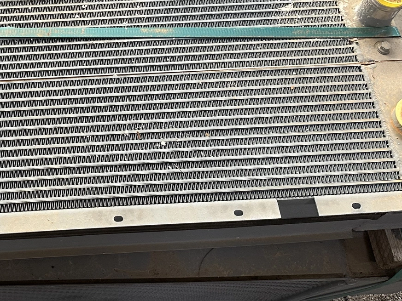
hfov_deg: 32.9
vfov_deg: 26.0
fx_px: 639
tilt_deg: -53.5
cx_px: 30
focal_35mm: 55
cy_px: 54
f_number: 1.78
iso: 250
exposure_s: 1/83
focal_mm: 6.86
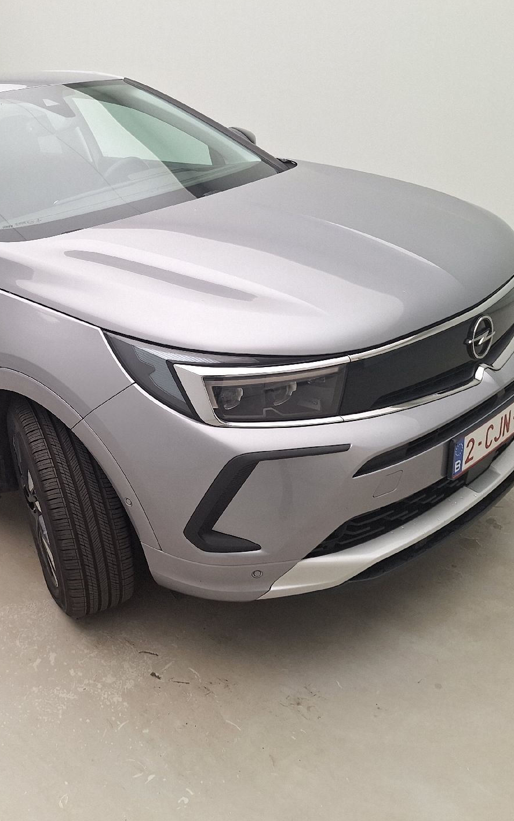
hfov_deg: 37.2
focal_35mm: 33
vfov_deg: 58.1
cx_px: 112
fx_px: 739
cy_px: 405
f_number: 1.8
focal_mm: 5.54
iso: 50
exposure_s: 1/100
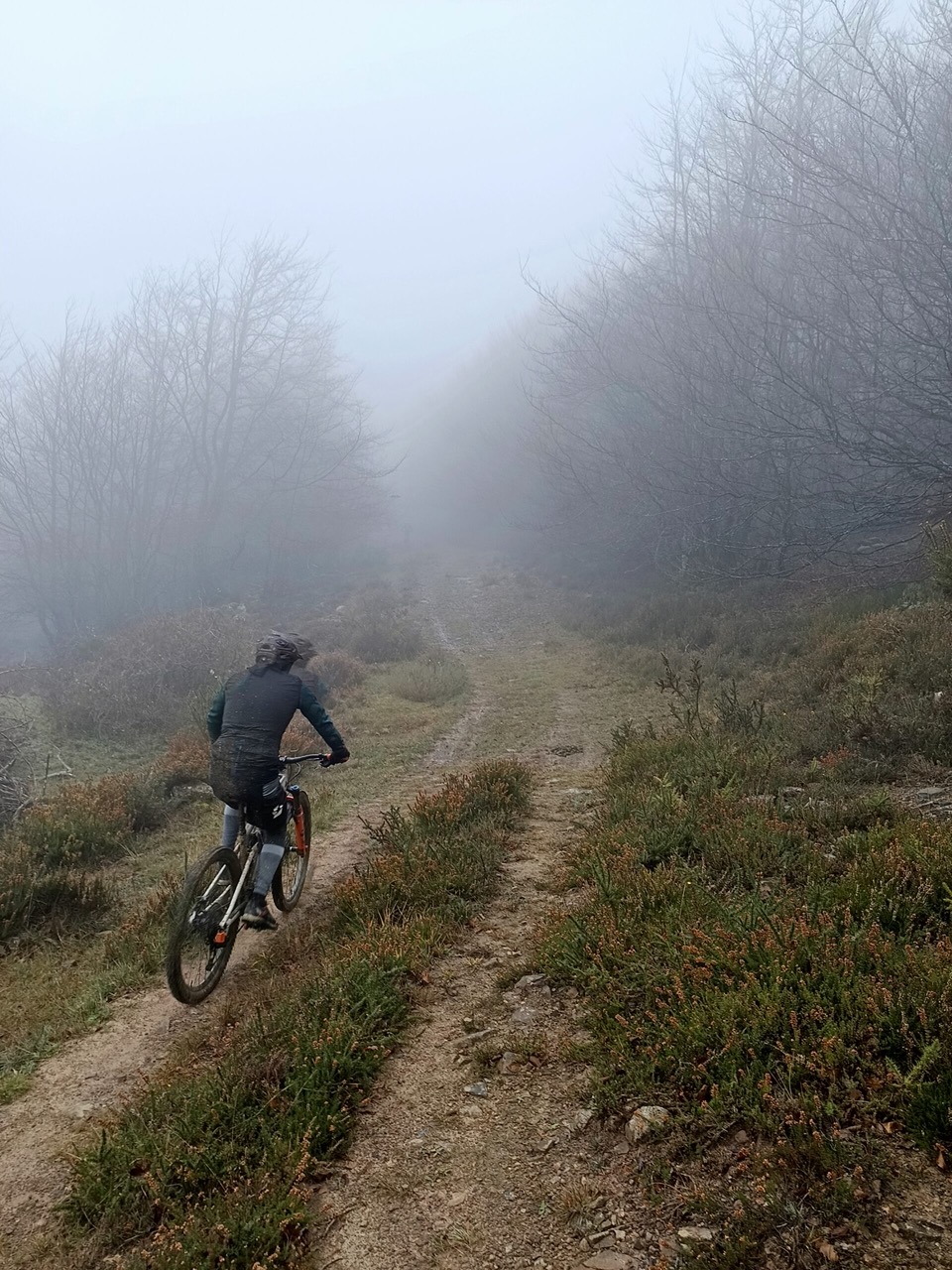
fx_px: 880
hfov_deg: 56.8
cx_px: 476
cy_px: 635
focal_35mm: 24
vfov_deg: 71.6
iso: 98
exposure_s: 1/100
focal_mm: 5.31
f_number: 1.7
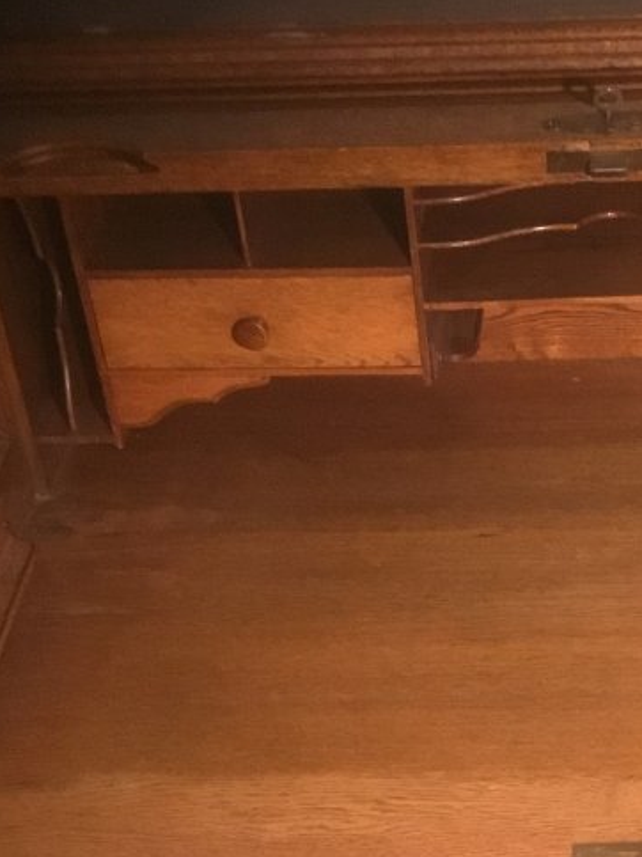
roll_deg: +1.5
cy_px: 791
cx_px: 622
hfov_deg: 18.7
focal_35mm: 77
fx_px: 1905
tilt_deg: -41.3
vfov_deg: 24.5
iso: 250
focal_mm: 3.3
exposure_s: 1/33
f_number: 2.4
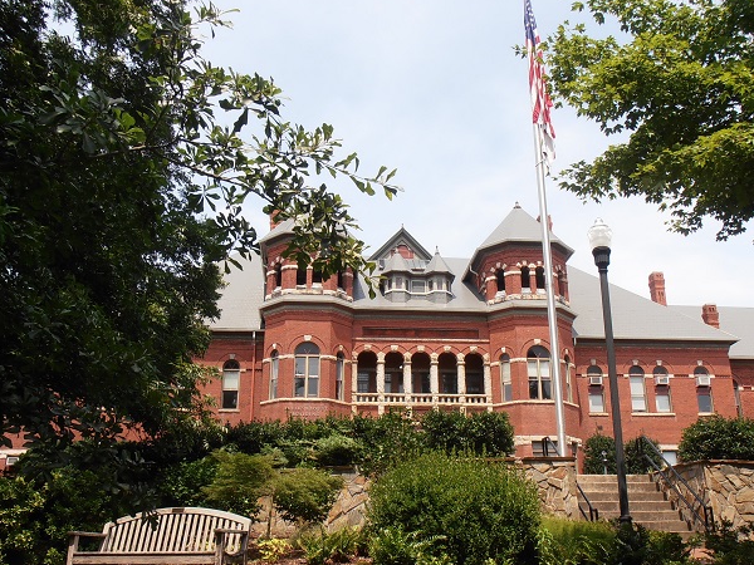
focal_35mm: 40
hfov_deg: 46.8
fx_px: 871
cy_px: 280
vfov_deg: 36.0
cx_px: 395
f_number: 8.8
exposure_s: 1/125
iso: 80
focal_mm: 5.25
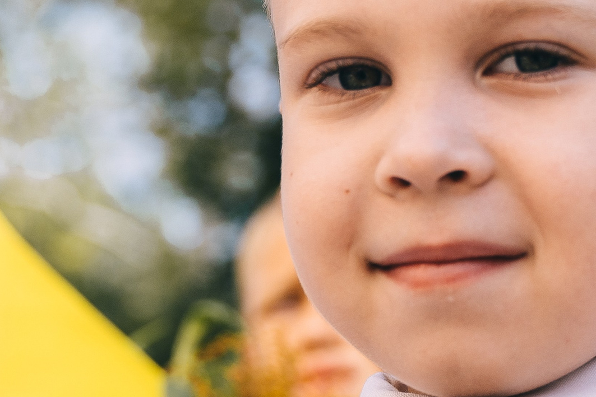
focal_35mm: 130
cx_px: 448
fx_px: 2152
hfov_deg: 15.7
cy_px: 134
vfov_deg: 10.5
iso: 125
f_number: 2.8
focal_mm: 36
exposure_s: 1/640
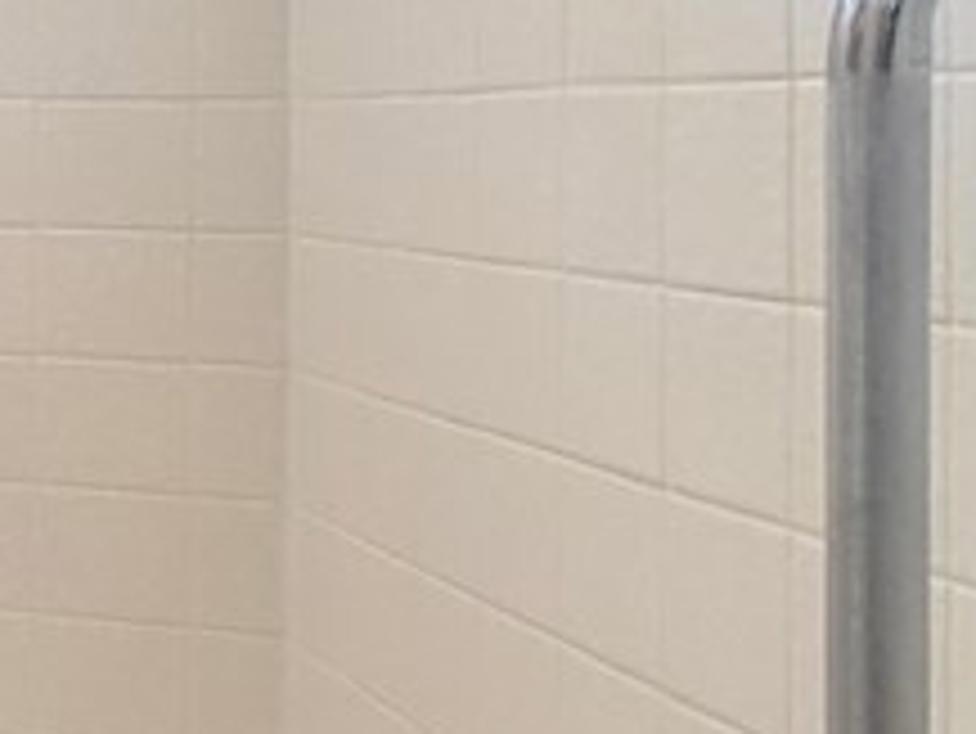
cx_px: -1237
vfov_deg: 21.9
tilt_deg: +1.2
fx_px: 1862
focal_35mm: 66
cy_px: 104
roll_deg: +0.2
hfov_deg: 16.3
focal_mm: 2.22
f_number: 2.2
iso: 320
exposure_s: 1/120
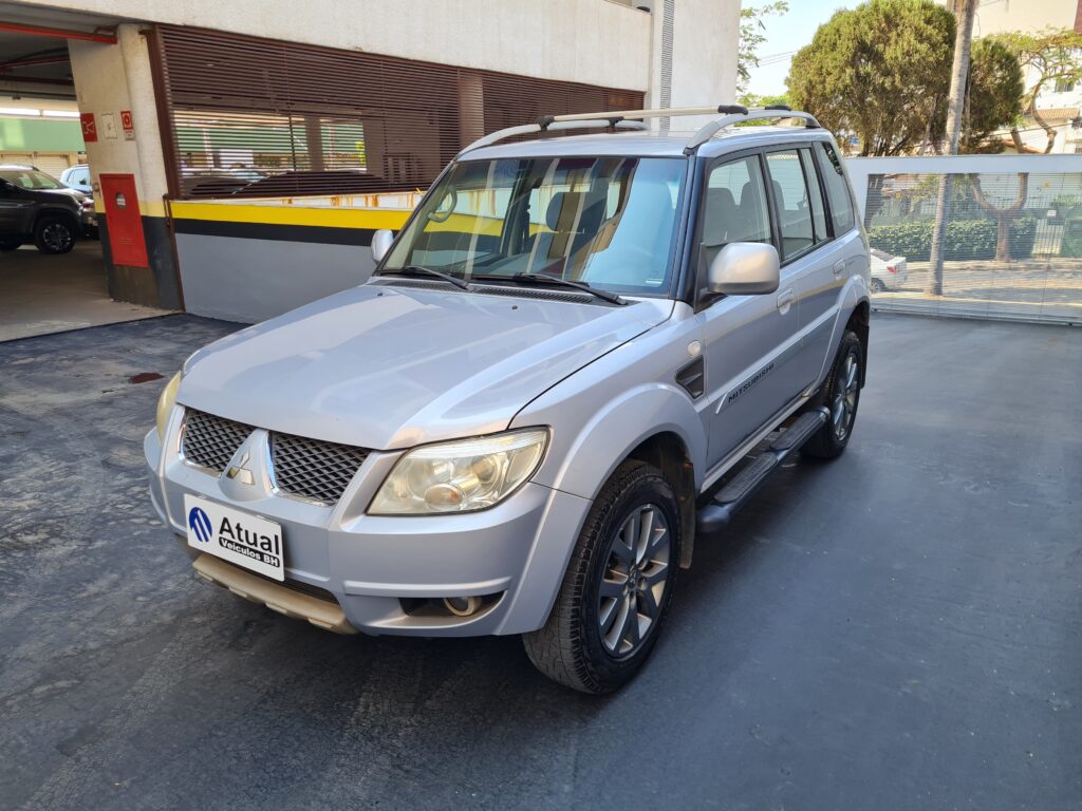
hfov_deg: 67.3
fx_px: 813
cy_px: 406
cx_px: 541
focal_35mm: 26
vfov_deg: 53.1
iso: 50
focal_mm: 5.4
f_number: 1.8
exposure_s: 1/385
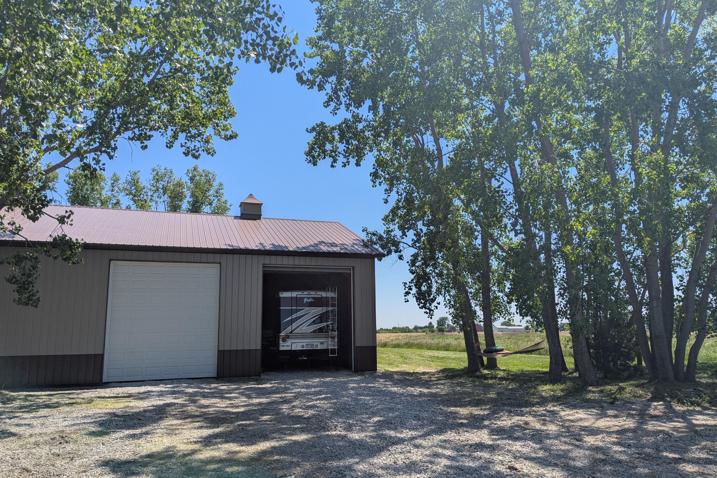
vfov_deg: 49.5
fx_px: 518
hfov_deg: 69.4
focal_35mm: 26
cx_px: 356
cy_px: 255
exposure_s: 1/2217
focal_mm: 6.81
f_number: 1.85
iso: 45
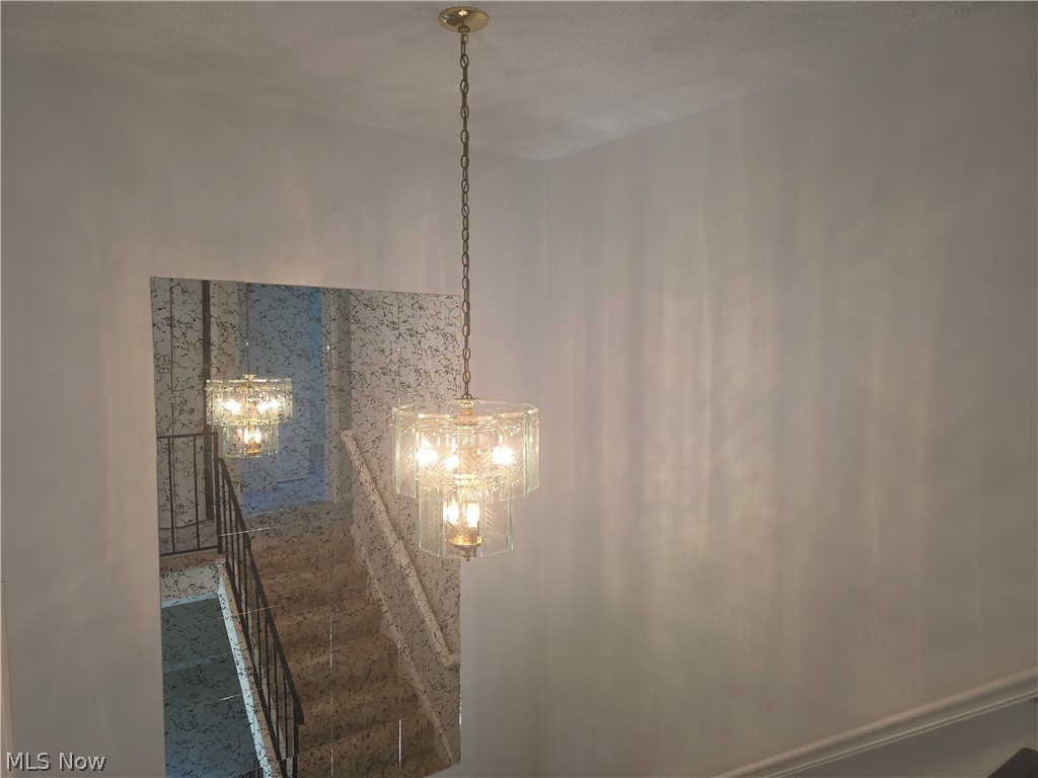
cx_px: 519
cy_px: 389
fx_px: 690
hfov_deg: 73.9
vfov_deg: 58.9
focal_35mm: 23
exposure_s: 1/60
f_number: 1.7
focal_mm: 6.3
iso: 64
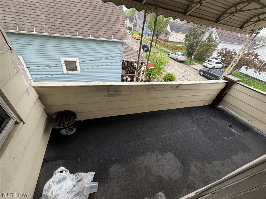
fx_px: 108
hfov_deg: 102.1
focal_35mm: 14
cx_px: 133
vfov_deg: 85.7
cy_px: 100
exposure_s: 1/121
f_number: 2.2
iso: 50
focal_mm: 2.22
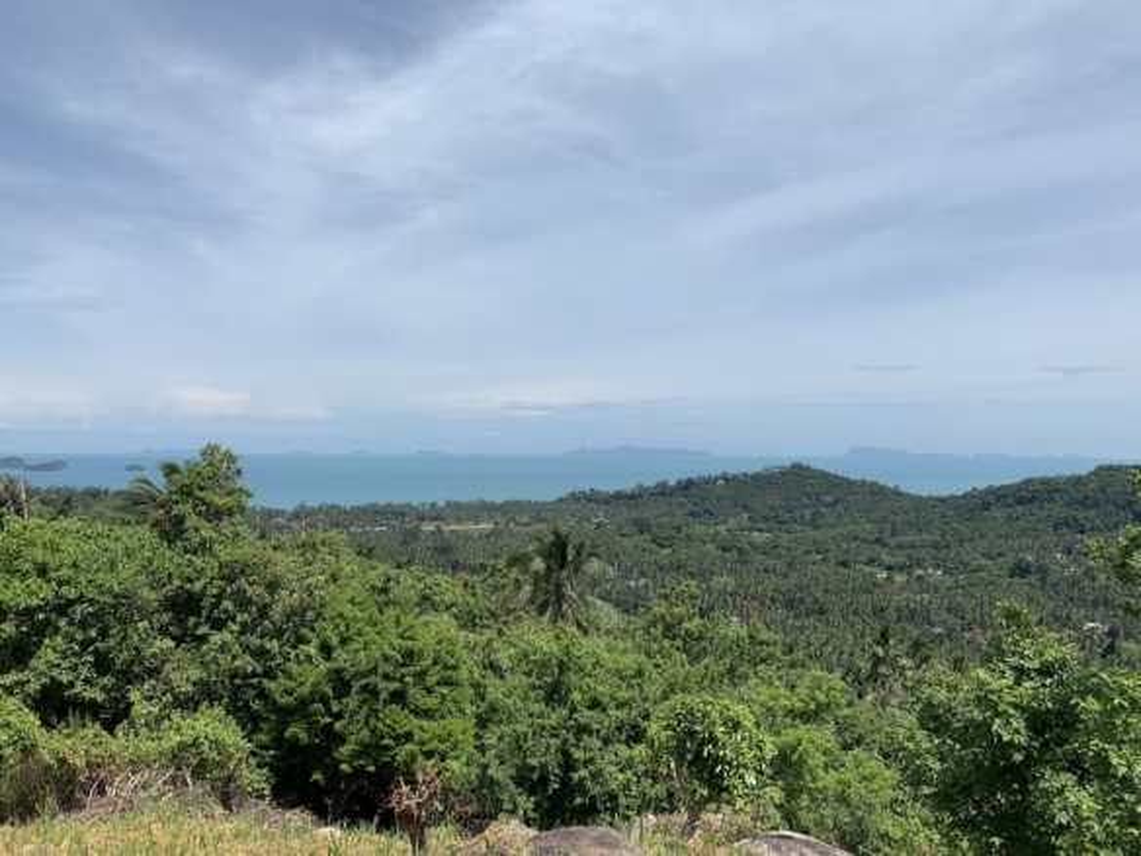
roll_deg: -0.7
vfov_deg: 53.1
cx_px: 570
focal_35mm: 26
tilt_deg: +1.1
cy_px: 428
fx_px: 857
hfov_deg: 67.3
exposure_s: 1/4098
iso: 25
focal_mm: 4.25
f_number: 1.8
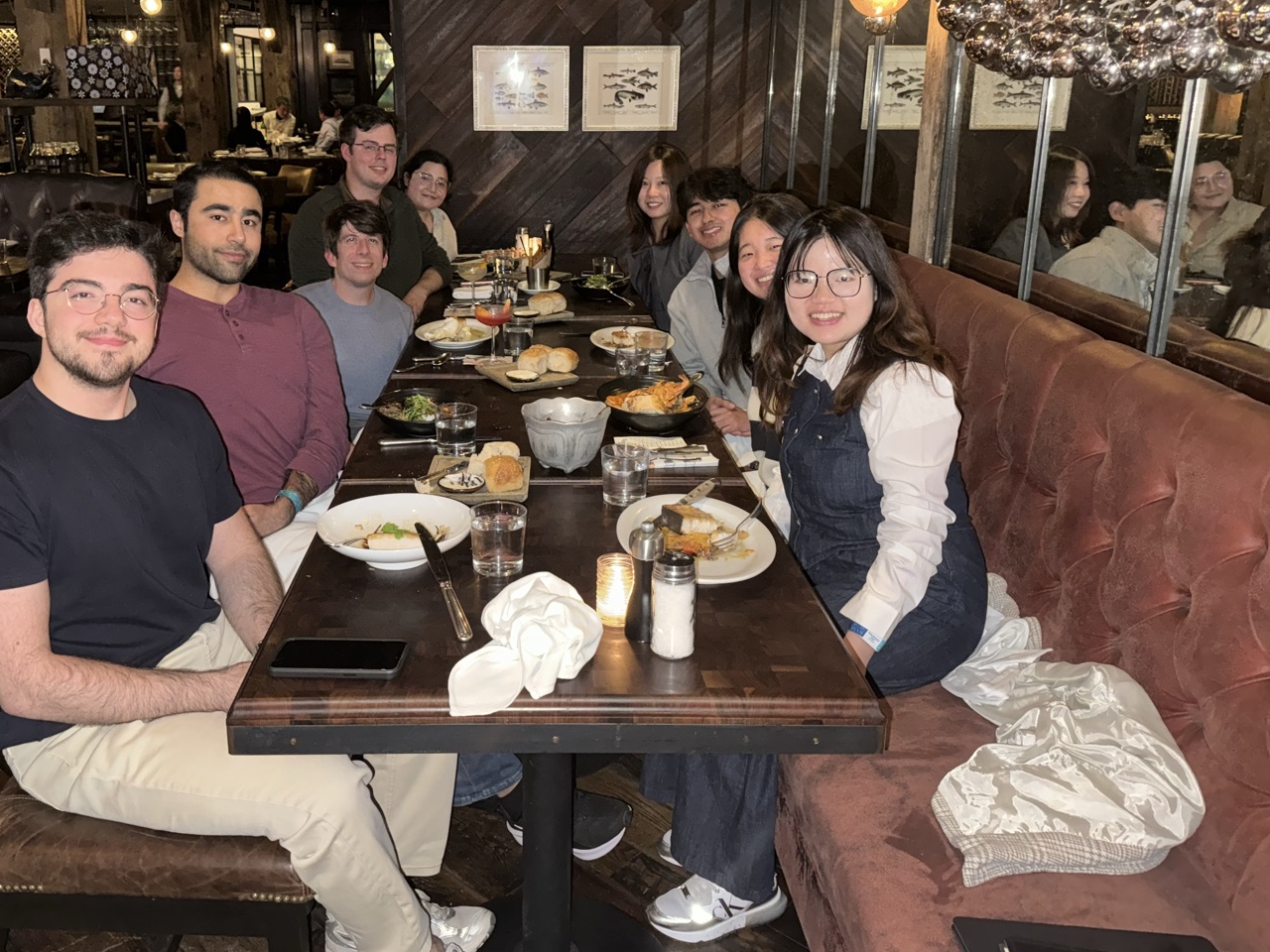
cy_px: 394
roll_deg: -0.1
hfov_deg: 59.6
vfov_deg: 46.6
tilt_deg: -15.3
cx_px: 529
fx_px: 1101
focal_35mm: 30
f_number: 1.78
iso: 400
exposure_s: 1/12
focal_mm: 6.76
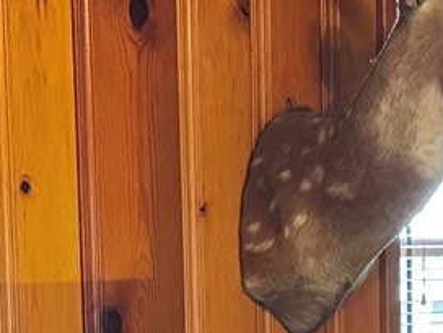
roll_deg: +1.7
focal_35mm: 181
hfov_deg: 10.9
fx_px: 2316
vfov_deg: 8.0
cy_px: 575
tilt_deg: -6.6
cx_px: 29
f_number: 1.78
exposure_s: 1/60
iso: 640
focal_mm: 6.76
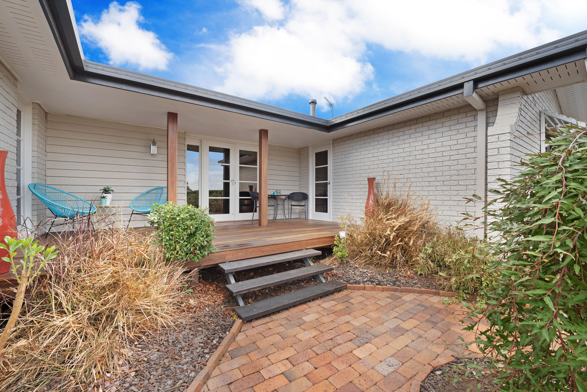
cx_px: 294
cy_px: 196
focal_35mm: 14
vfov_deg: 81.2
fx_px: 228
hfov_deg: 104.2
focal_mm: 14
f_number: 11
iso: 200
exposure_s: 1/40
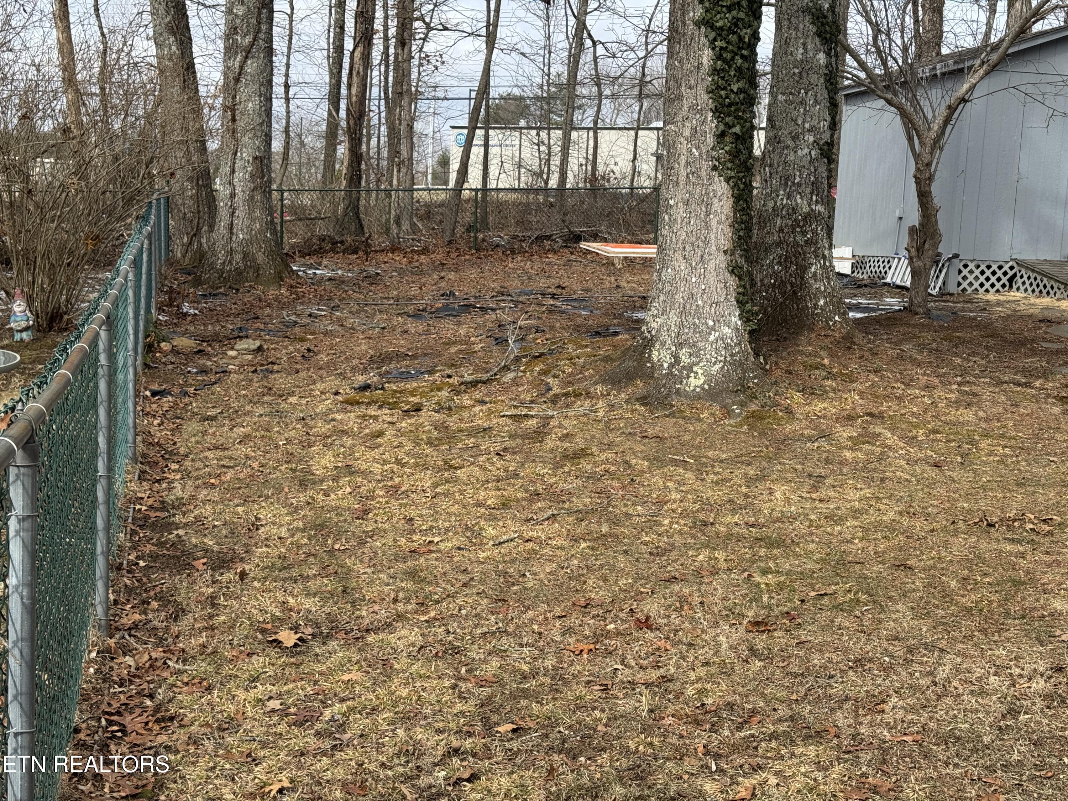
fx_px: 1481
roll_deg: -2.5
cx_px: 534
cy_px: 400
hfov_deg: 39.7
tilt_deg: -6.2
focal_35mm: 48
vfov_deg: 30.3
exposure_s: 1/2415
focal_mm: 6.76
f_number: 1.78
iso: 64
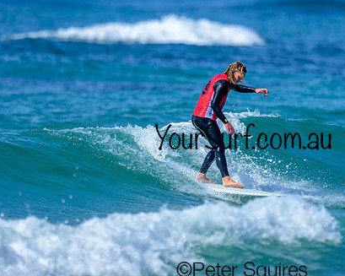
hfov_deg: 1.3
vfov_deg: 1.1
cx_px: 179
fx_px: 14945
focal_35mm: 1464
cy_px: 68
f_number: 6.3
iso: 250
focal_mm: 800
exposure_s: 1/2000
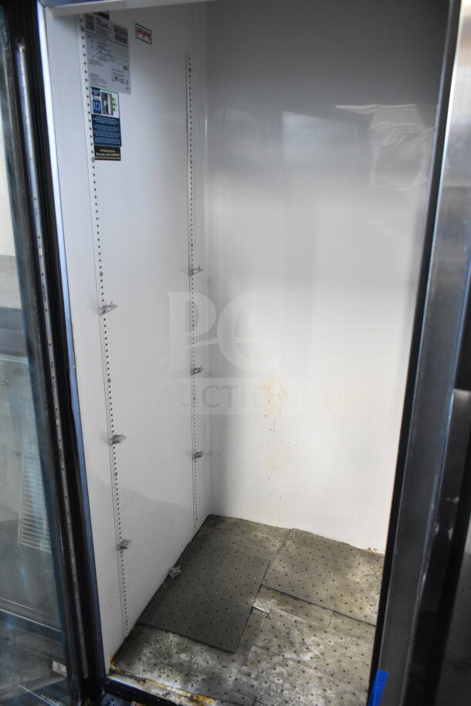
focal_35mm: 27
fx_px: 529
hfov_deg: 48.0
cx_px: 236
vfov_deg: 67.4
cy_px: 353
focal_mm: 18
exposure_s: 1/30
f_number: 3.5
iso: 2800
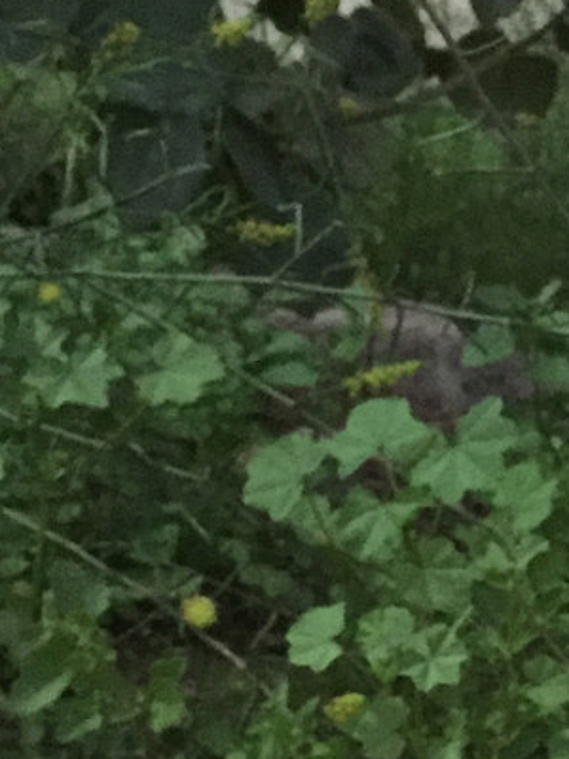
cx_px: 806
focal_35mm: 116
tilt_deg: -22.1
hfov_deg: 12.3
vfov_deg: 16.5
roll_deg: -9.0
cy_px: 825
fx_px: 2542
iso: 500
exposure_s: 1/17
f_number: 2.2
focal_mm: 4.15
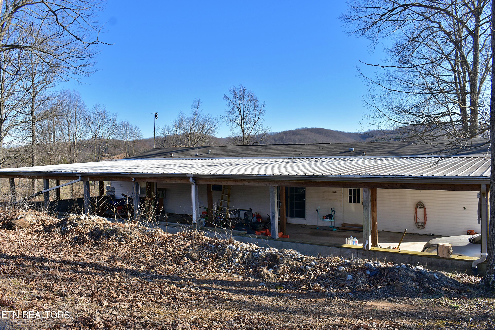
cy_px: 165
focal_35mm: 30
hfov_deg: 61.9
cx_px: 248
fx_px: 412
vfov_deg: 43.6
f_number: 8
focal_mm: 20
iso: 160
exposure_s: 1/250
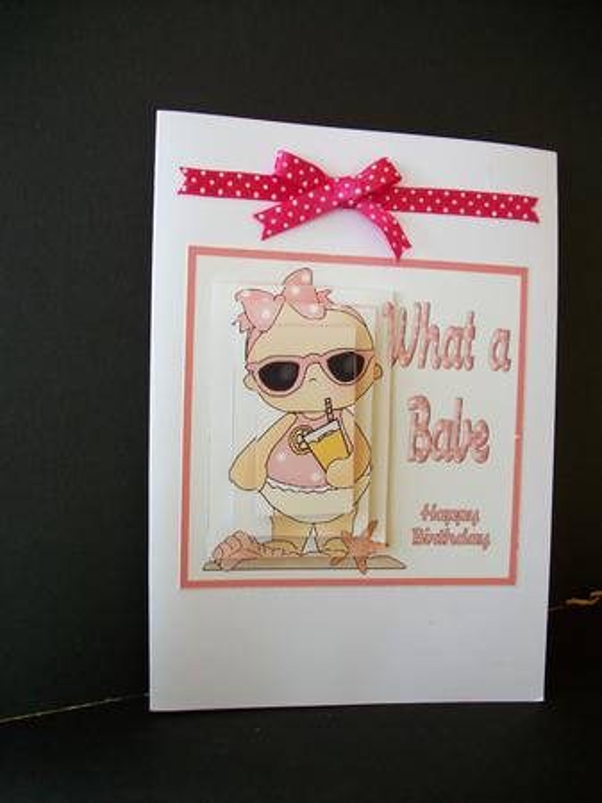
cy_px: 402
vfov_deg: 56.8
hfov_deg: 44.1
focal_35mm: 32
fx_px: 743
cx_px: 301
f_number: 2.9
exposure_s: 1/60
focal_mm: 5.7
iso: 102
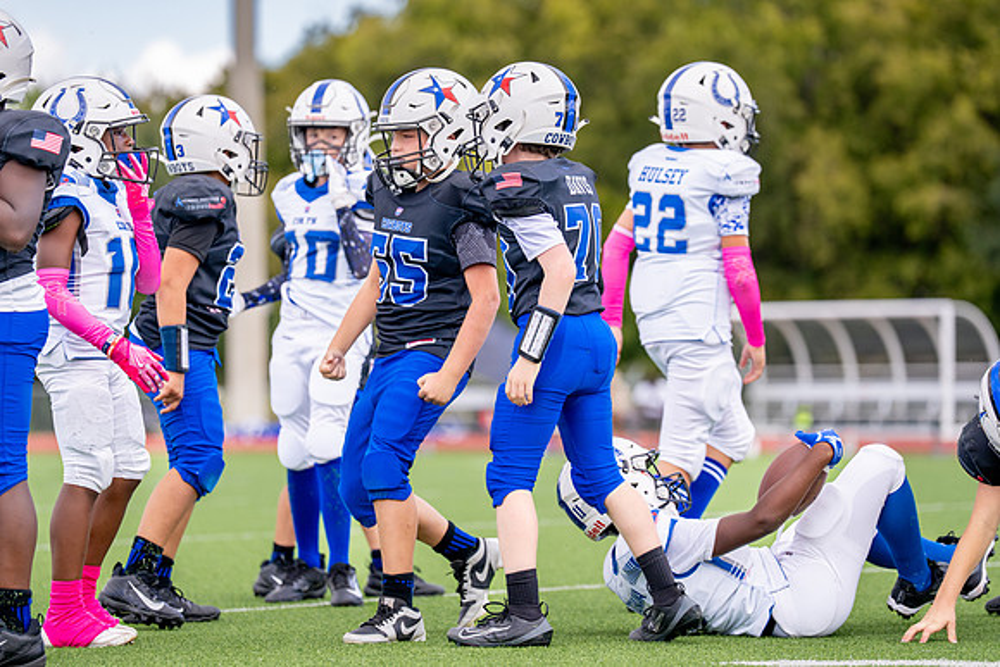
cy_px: 294
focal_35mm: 171
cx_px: 509
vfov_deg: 8.0
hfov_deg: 12.0
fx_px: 4761
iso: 400
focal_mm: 152
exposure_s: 1/3200
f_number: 2.8
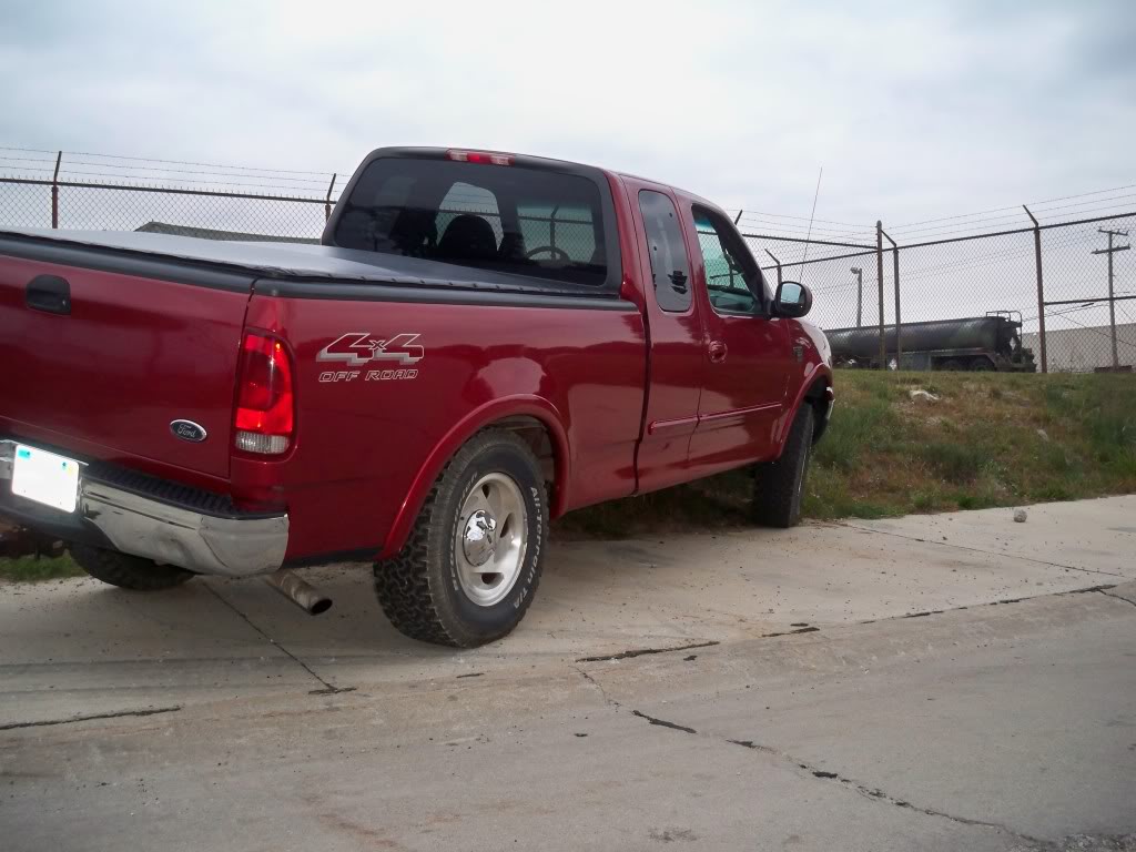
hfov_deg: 52.6
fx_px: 1149
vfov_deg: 40.7
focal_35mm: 35
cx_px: 568
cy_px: 426
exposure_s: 1/60
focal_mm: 6.3
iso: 200
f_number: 3.1
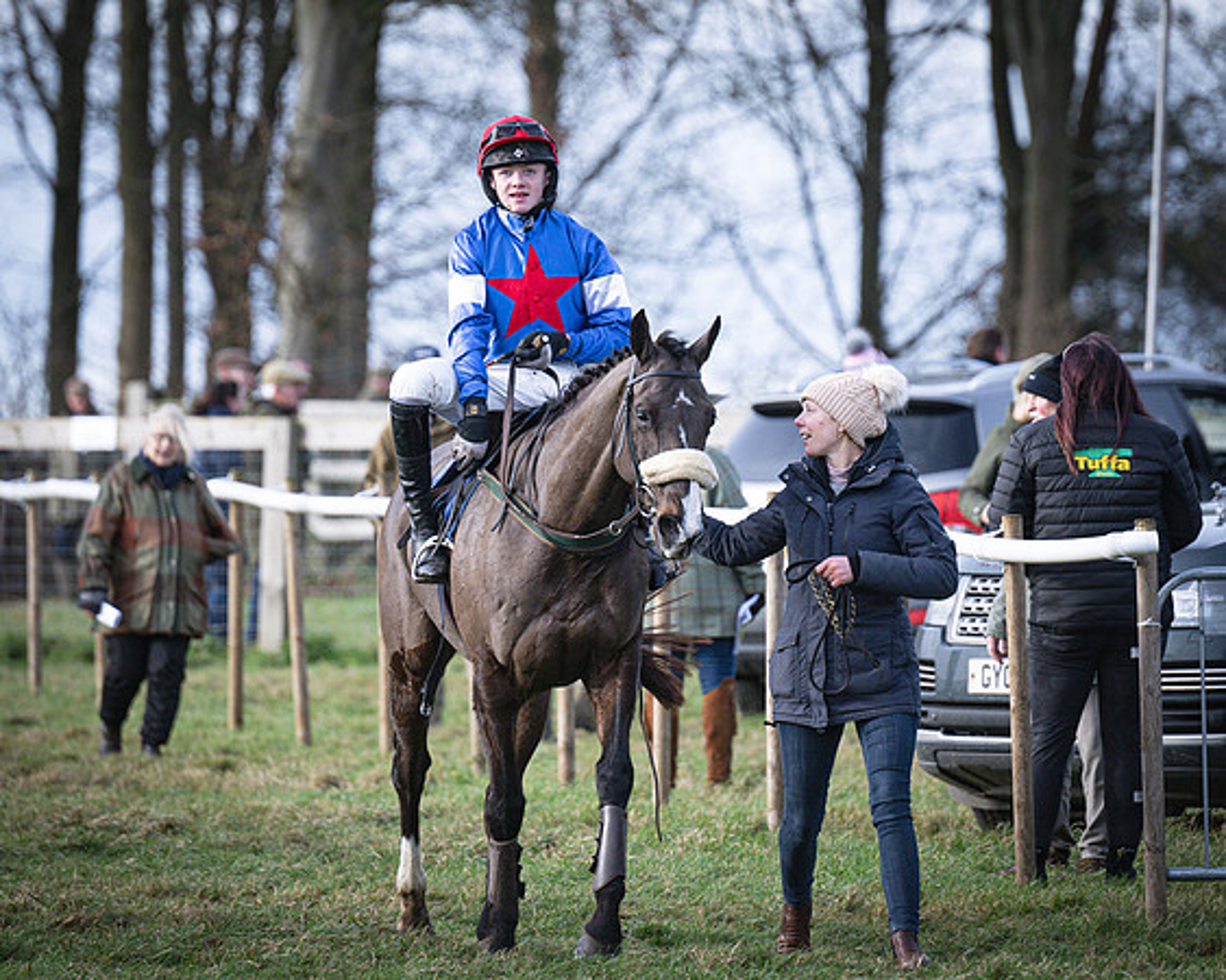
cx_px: 656
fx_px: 14366
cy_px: 342
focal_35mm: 396
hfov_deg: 4.9
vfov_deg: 3.9
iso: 400
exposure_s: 1/2000
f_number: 2.8
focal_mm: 180
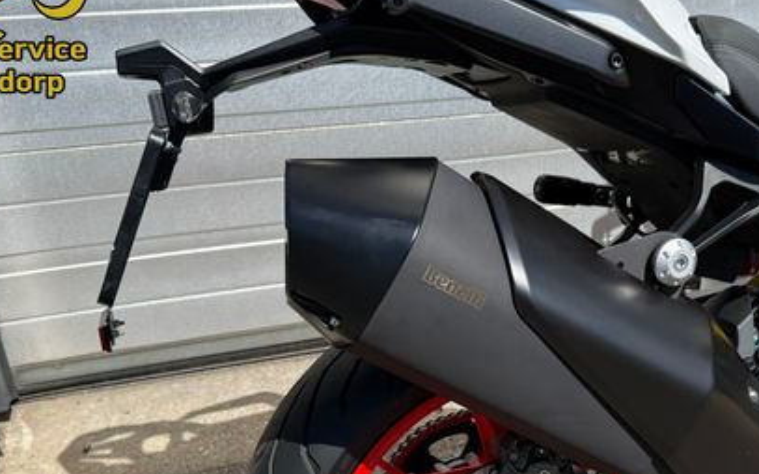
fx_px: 827
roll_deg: +1.1
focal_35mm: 40
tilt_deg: -25.2
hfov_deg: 48.7
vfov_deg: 31.3
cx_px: 485
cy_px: 368
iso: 80
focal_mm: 6.76
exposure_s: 1/3759
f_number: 1.78
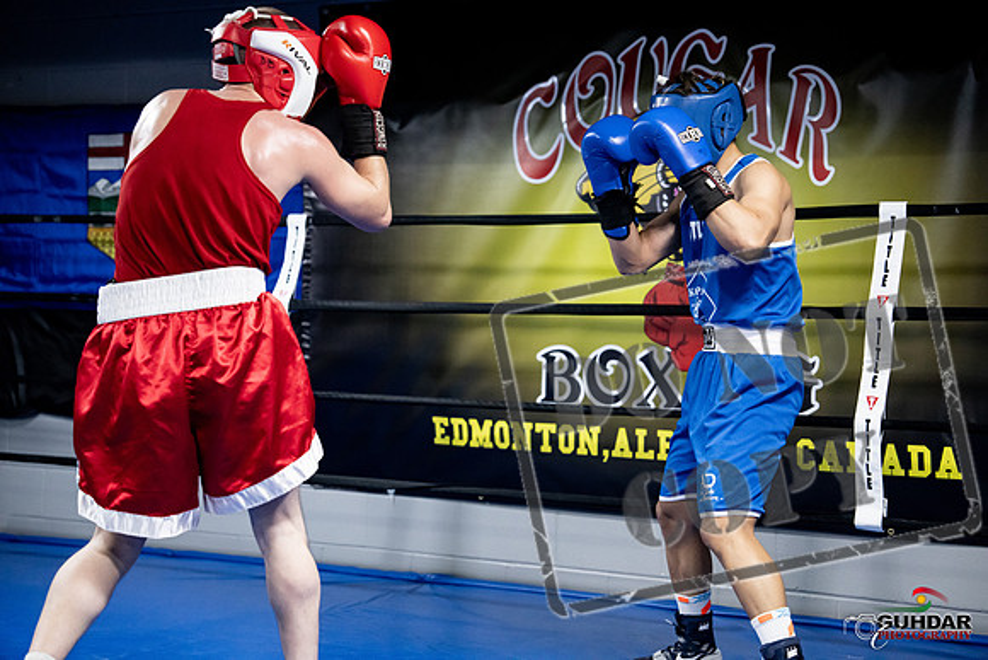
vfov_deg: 19.5
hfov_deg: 28.8
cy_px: 330
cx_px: 494
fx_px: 1921
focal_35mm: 70
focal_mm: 70
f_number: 2.8
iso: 8000
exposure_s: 1/1000
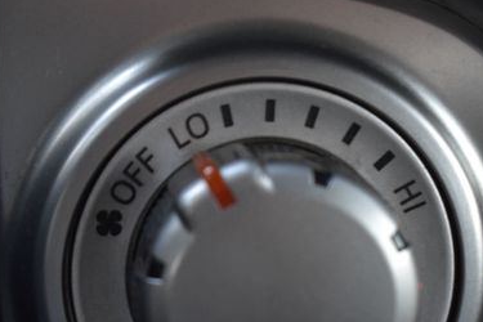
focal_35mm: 133
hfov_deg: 15.4
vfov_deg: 10.3
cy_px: 269
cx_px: 294
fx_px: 1784
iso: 1400
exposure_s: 1/15
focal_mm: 52
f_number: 6.3
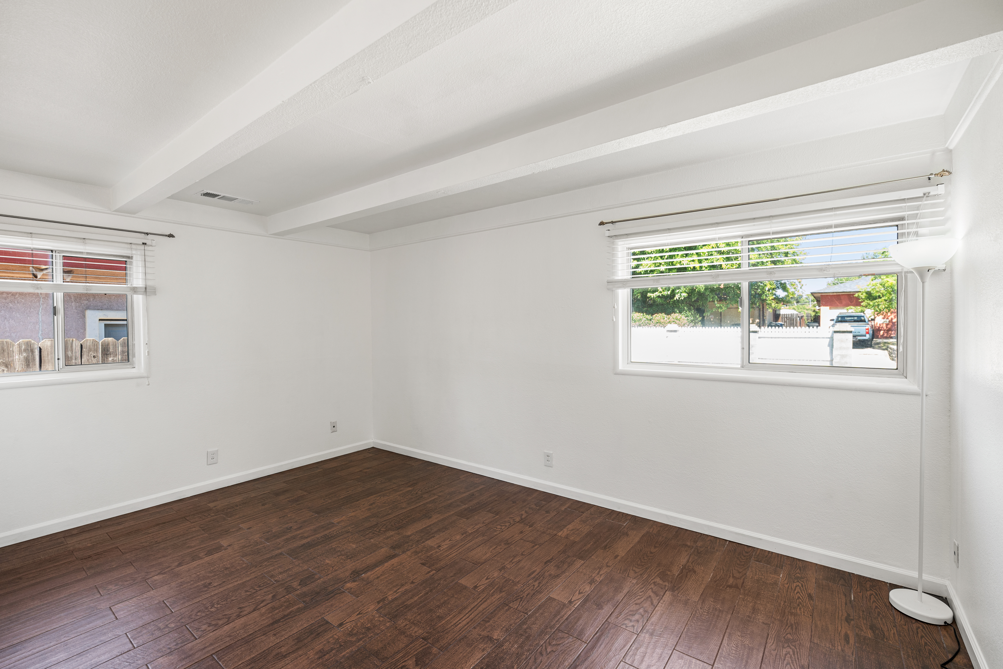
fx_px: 446
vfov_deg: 73.8
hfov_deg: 96.7
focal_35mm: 16
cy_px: 334
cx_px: 502
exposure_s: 1/25
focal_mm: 16
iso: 400
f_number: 4
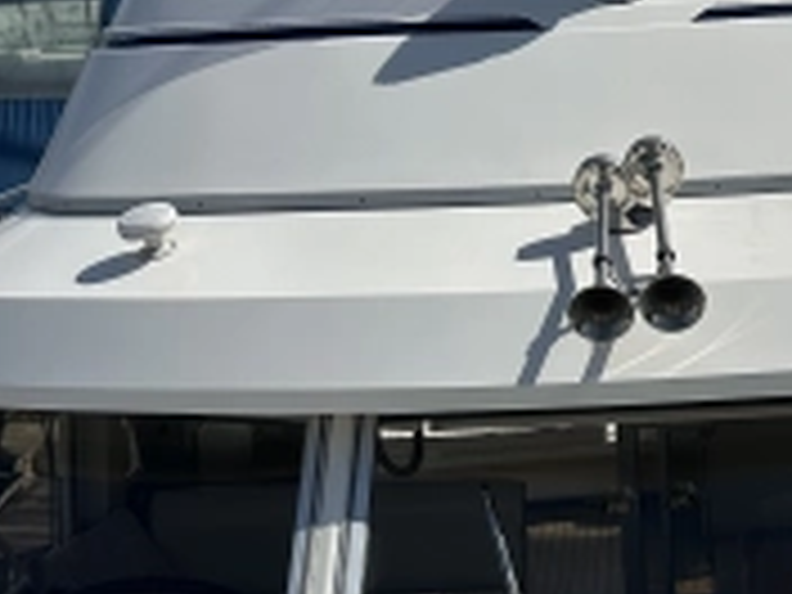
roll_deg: +1.9
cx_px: 680
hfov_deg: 25.4
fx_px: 1716
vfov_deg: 19.5
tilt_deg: -16.9
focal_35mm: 75
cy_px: 421
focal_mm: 6.86
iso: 80
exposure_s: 1/13699
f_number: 1.78
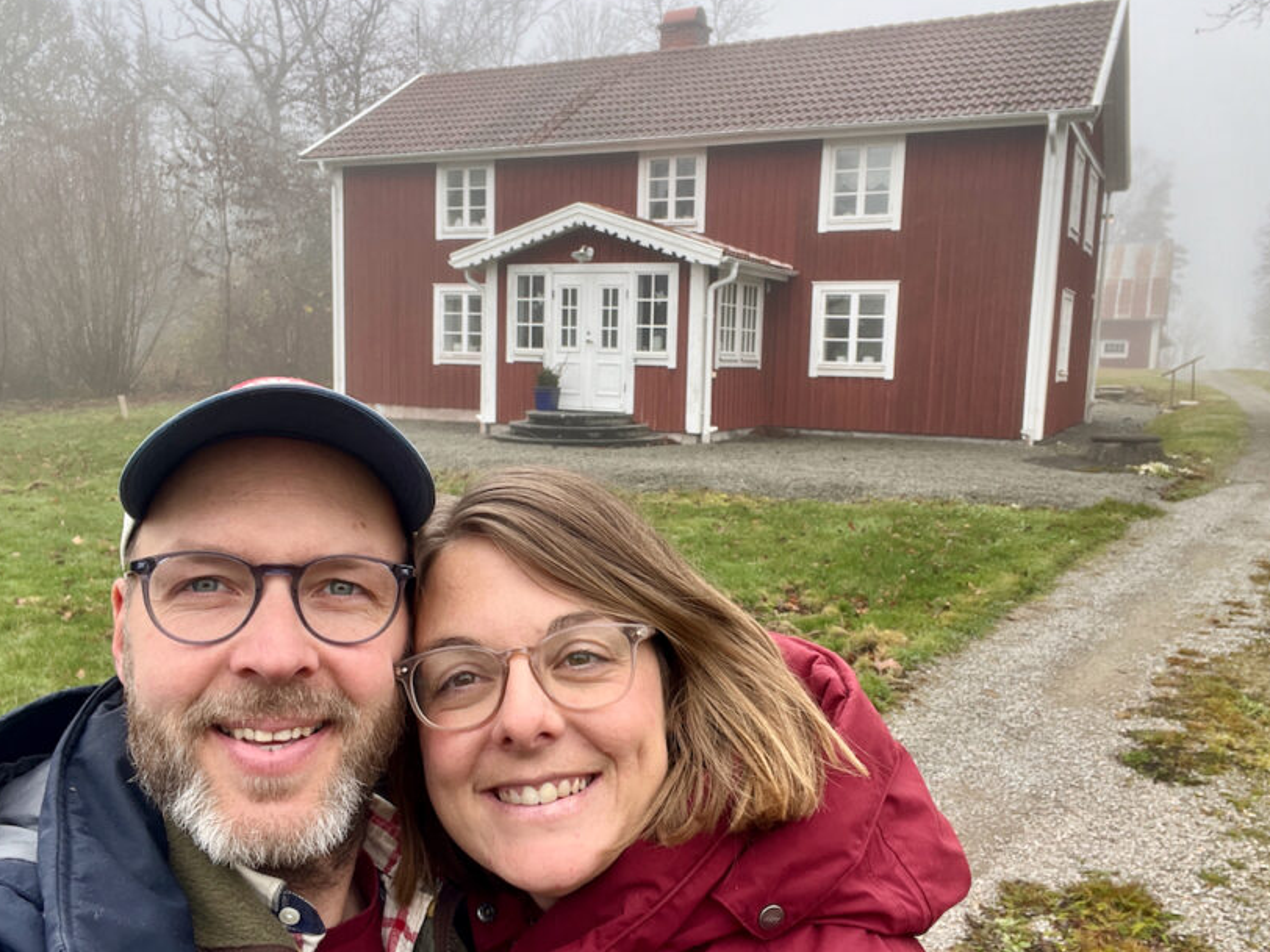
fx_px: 1064
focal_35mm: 29
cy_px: 489
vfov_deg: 48.2
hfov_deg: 61.6
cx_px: 655
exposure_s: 1/121
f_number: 2.2
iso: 50
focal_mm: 2.71
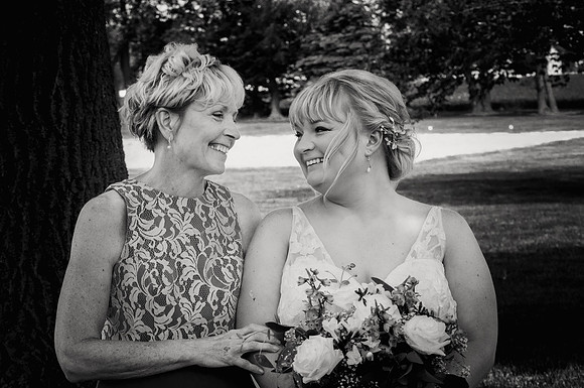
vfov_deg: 14.7
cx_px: 292
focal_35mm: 93
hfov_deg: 21.9
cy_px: 194
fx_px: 1507
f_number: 9
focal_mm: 62
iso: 200
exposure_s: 1/320
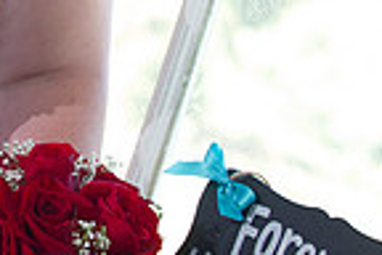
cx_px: -64
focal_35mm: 282
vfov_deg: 4.9
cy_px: -40
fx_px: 2992
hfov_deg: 7.3
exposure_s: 1/80
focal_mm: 70
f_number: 3.5
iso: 640
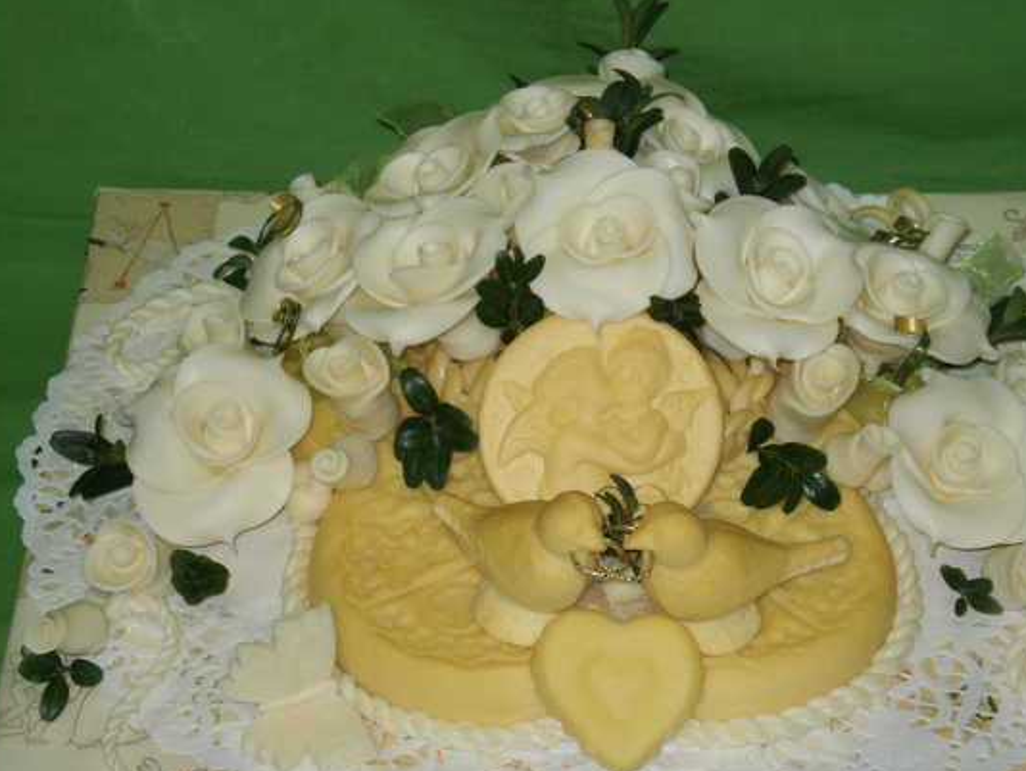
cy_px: 411
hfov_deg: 19.1
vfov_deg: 14.4
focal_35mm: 103
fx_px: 3054
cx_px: 592
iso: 100
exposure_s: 1/50
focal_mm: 14.3
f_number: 5.1
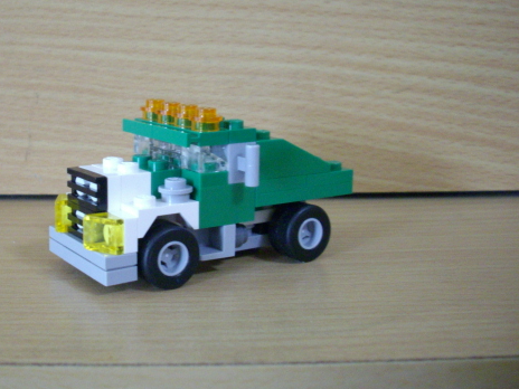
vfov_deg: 28.4
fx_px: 765
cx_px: 187
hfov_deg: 37.2
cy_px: 126
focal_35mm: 51
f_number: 2.8
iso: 400
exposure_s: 1/10
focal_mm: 6.2
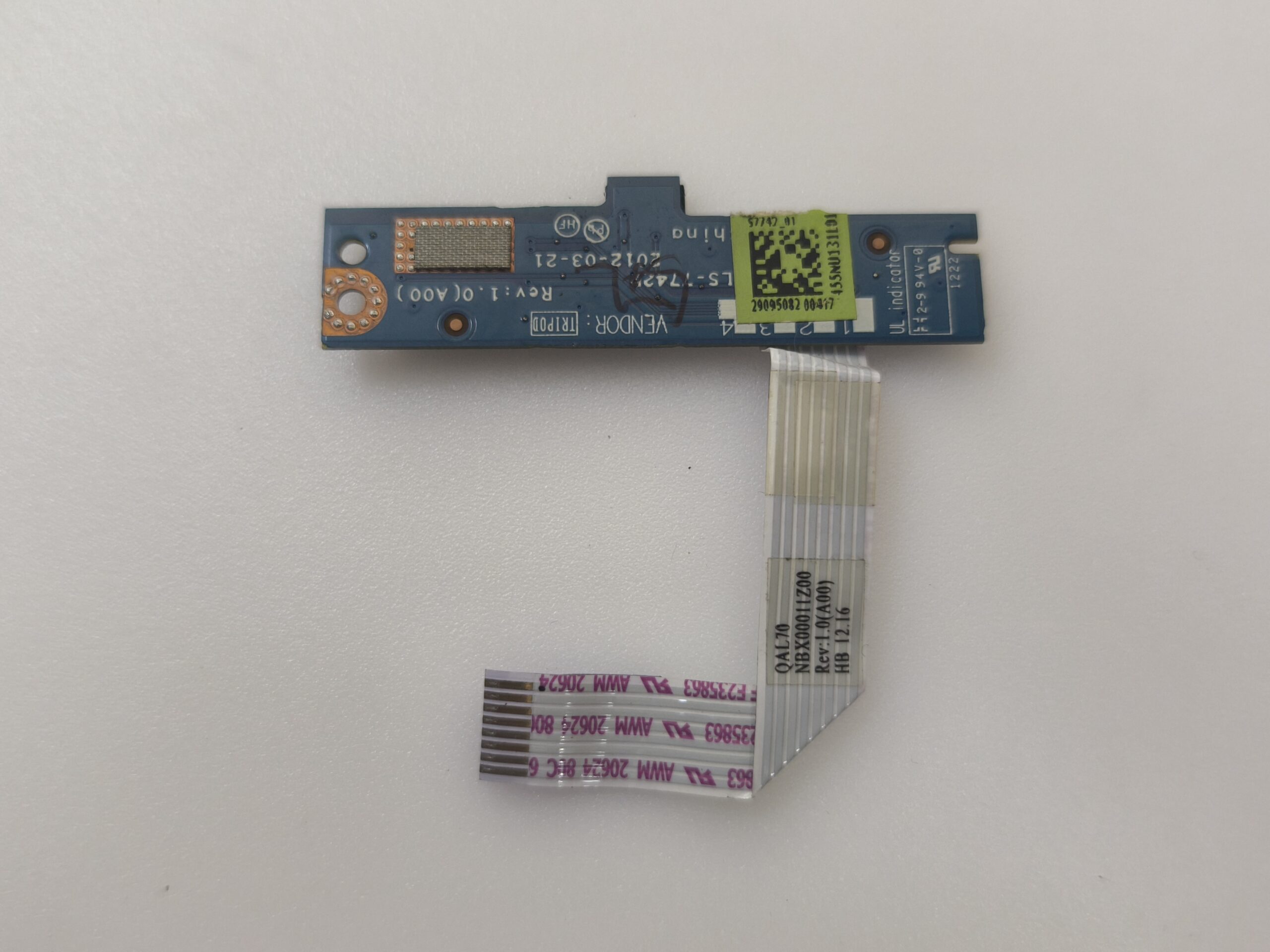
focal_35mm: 35
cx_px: 635
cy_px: 476
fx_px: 1284
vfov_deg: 40.7
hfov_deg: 52.6
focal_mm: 6.57
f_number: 1.6
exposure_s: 1/50
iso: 400
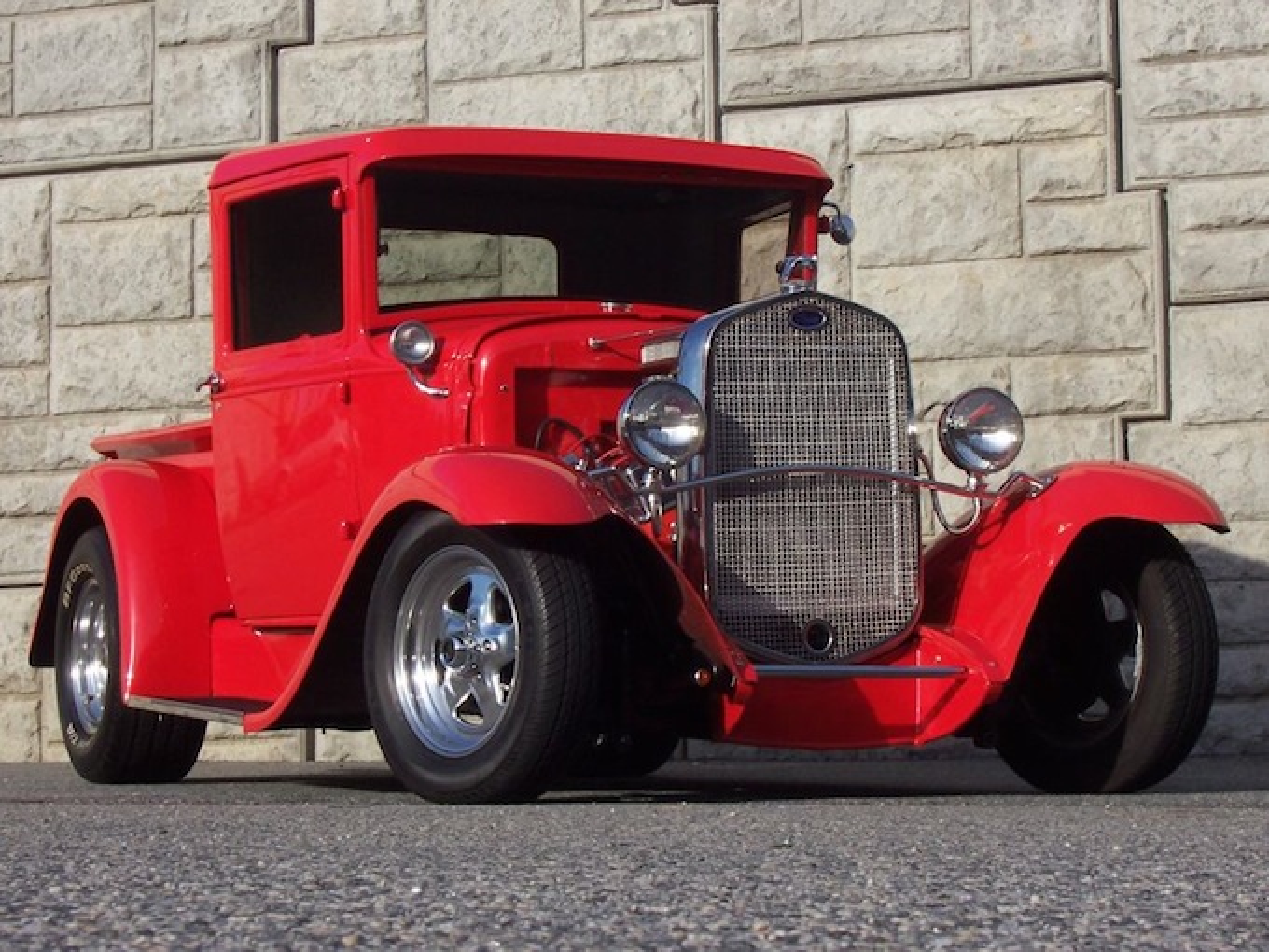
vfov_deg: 14.5
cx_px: 634
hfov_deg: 19.3
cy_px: 476
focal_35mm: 102
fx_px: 3739
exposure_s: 1/180
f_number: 9.5
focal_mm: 16.8
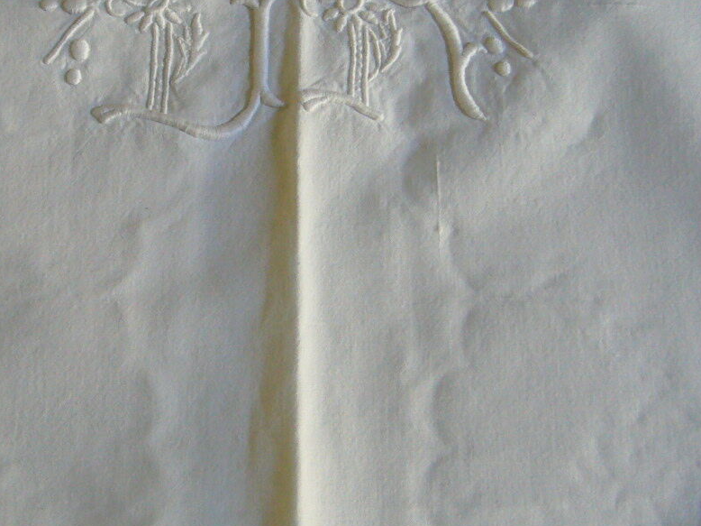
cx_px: 287
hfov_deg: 27.0
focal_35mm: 72
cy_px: 243
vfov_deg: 20.4
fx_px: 1458
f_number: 2.8
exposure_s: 1/8
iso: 200
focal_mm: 5.8
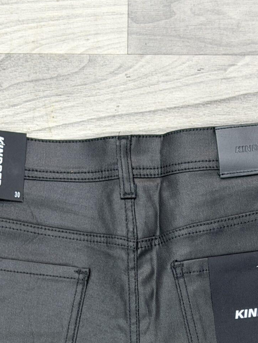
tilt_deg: -86.6
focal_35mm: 128
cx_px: 142
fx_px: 1272
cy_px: 428
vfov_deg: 14.8
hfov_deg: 11.6
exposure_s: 1/60
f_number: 1.78
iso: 160
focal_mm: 6.76
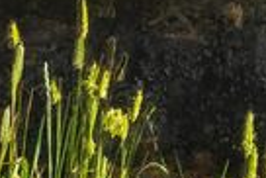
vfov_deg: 4.9
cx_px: 510
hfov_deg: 7.5
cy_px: -410
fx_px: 1953
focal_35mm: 264
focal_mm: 35
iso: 400
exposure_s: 1/3200
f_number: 11
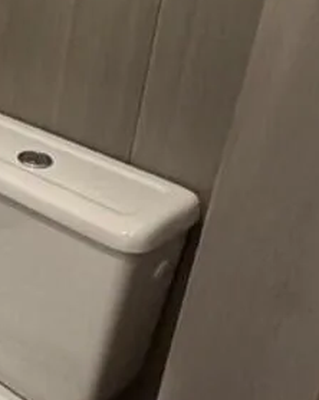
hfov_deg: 17.1
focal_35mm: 63
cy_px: 47
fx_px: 744
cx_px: -335
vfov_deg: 29.0
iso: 400
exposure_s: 1/50
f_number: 2.2
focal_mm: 2.22
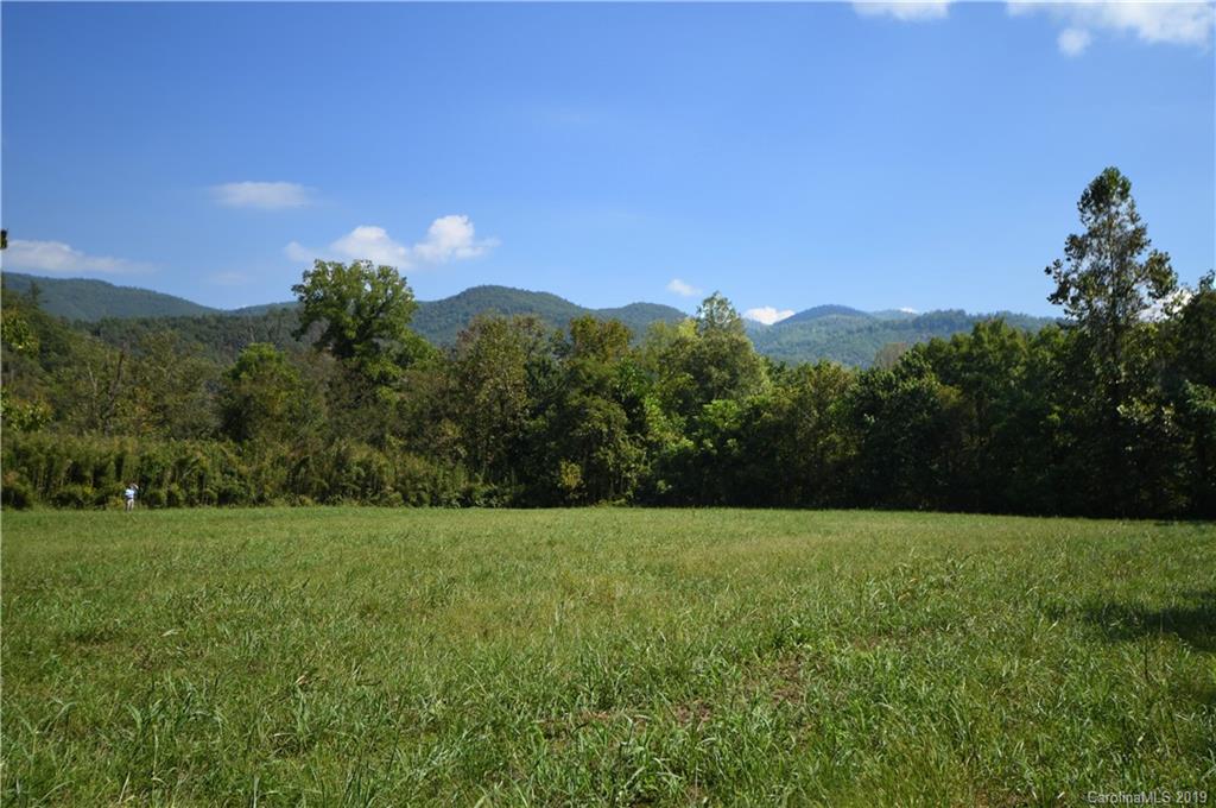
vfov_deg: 36.8
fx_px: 1214
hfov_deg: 53.2
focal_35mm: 36
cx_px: 608
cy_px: 404
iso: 125
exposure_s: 1/800
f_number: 4.5
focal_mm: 24
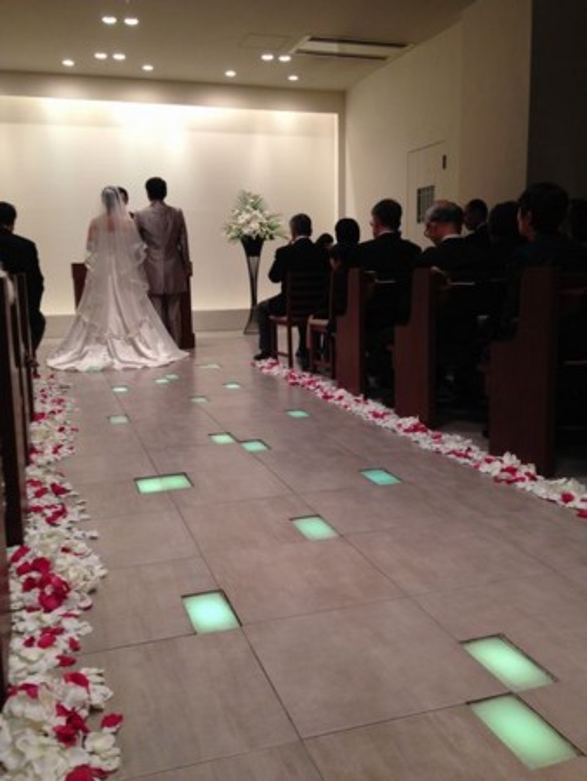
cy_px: 390
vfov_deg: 55.3
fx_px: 745
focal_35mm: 33
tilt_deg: -6.7
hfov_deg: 43.0
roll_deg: +0.0
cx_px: 294
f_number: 2.4
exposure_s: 1/20
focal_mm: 4.12
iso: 64
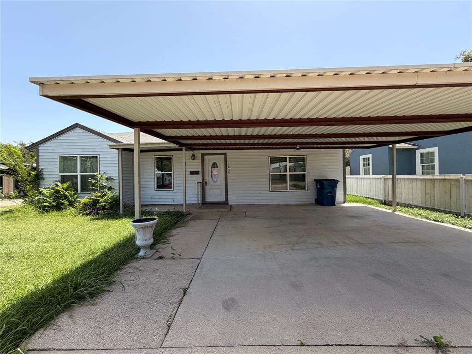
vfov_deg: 85.7
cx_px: 236
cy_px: 177
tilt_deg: +0.3
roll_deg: +1.4
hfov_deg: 102.1
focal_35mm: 14
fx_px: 191
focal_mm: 2.22
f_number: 2.2
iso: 40
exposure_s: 1/658
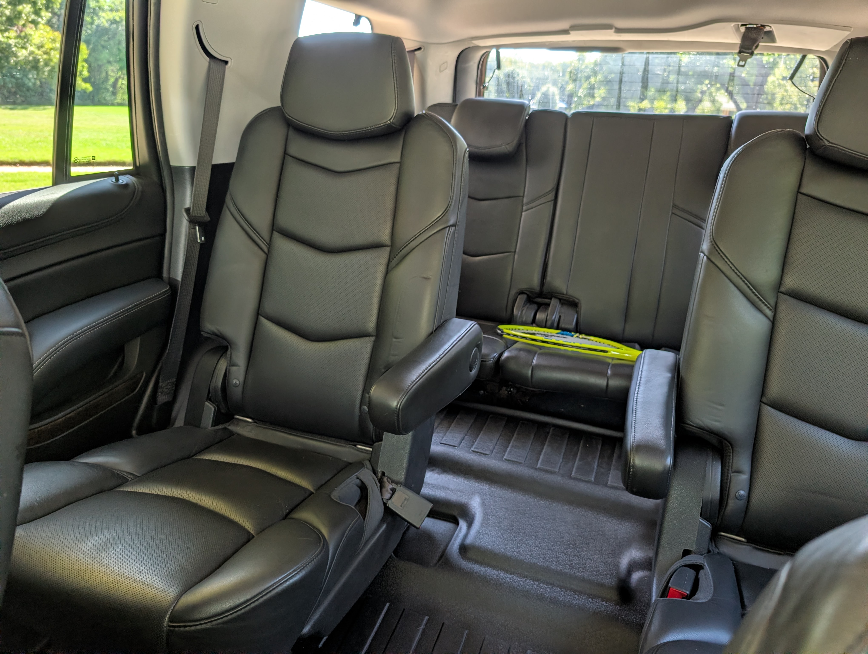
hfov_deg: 71.5
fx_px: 603
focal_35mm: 24
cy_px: 327
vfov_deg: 56.9
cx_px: 434
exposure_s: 1/57.7
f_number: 1.68
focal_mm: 6.9
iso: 101
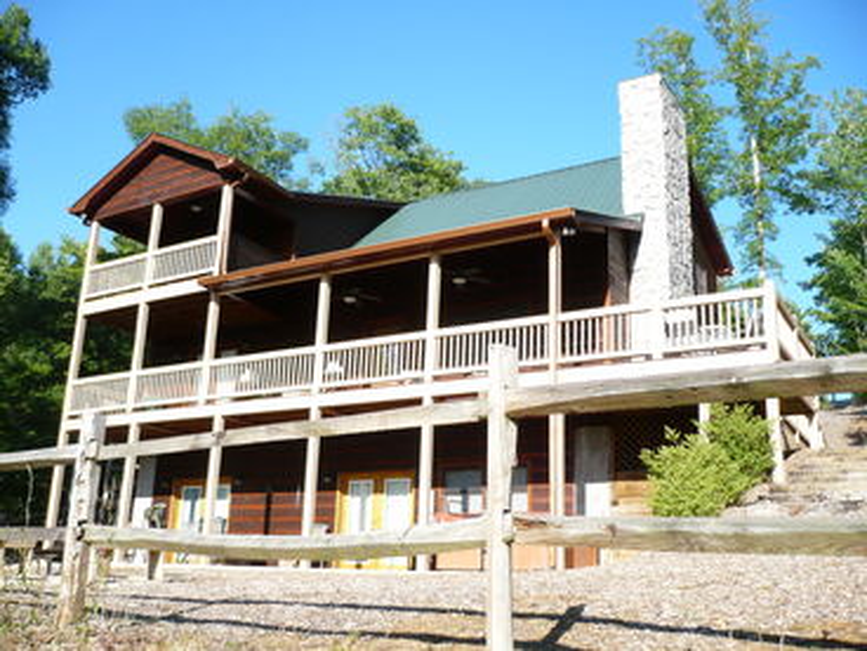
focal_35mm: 35
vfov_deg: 40.7
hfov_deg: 52.6
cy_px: 326
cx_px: 434
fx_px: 877
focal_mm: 5.8
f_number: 2.8
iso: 100
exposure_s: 1/500
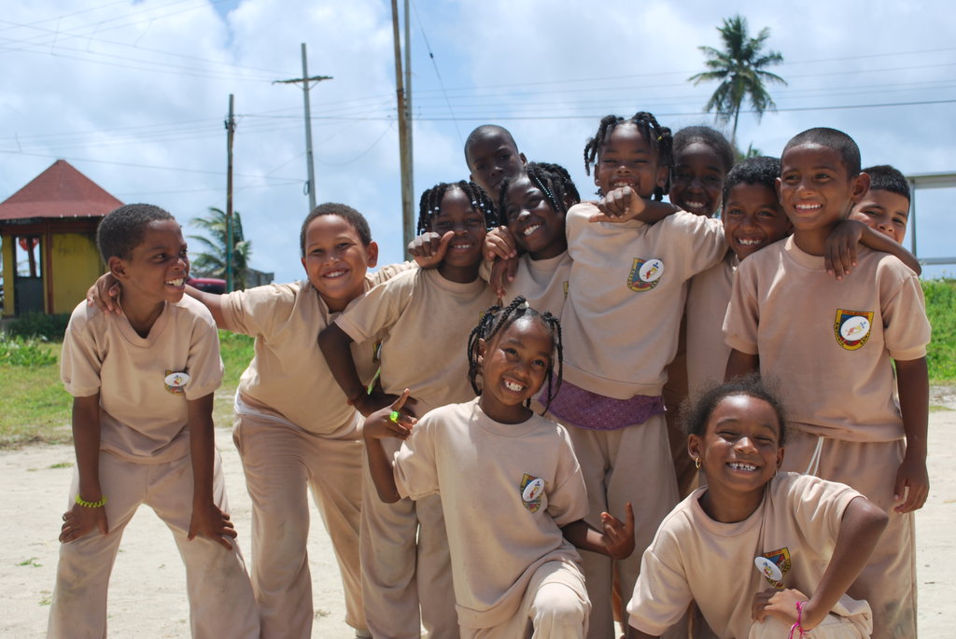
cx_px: 478
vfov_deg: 29.9
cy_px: 320
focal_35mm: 45
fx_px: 1196
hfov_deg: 43.6
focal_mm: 30
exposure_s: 1/200
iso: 100
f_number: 7.1
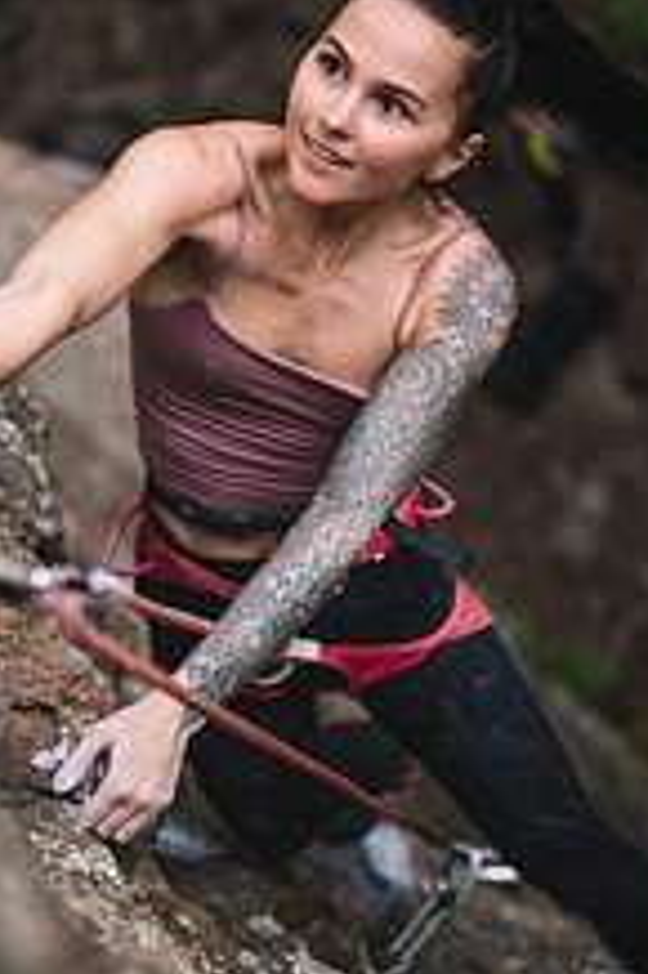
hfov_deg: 17.5
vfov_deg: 26.3
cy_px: 420
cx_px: 134
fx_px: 2082
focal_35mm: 77
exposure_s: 1/200
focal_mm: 35
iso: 400
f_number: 1.2
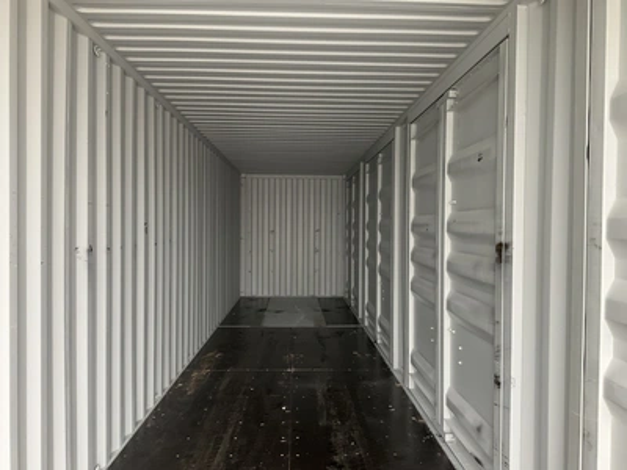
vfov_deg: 48.2
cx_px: 314
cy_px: 235
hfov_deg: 61.7
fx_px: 525
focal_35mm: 29
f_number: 1.8
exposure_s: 1/60
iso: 125
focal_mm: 3
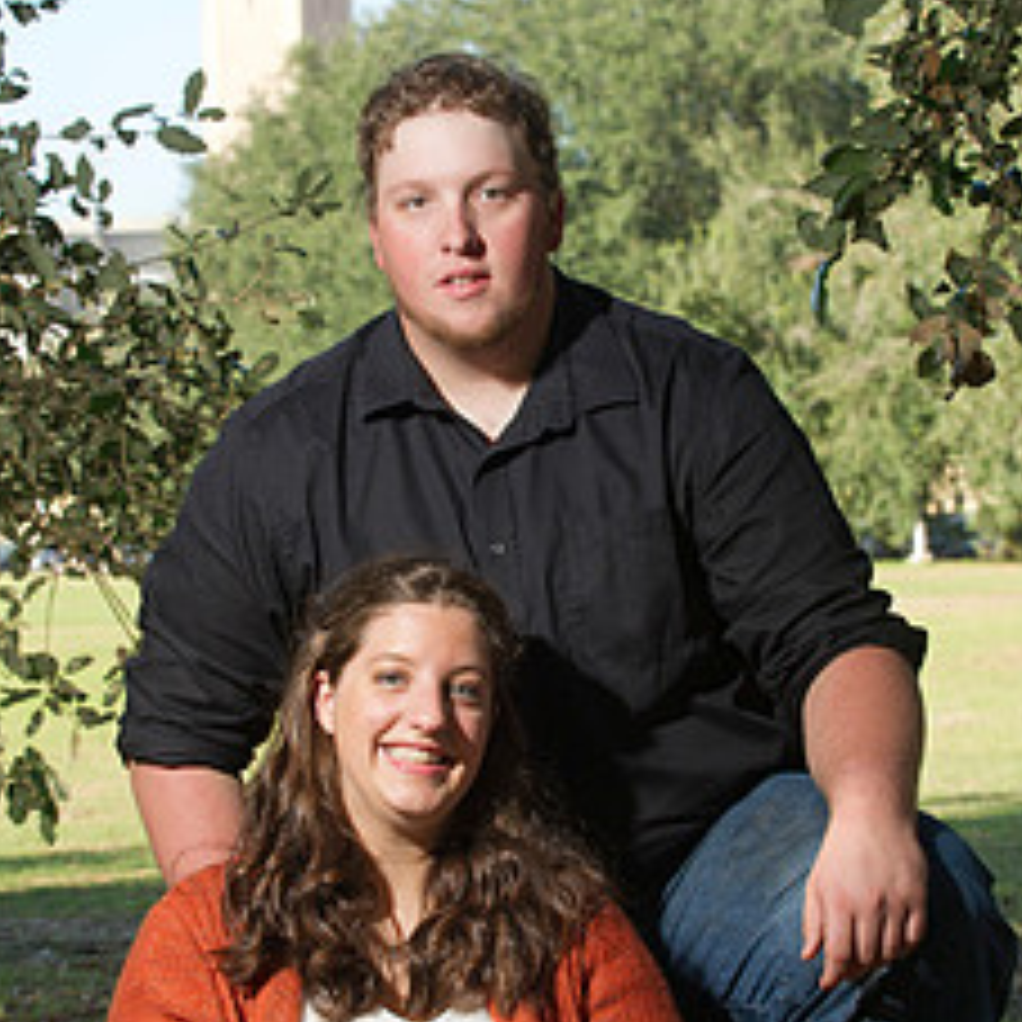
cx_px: 511
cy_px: 603
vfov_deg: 13.3
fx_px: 4376
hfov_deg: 13.3
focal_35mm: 131
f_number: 6.3
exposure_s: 1/200
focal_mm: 78
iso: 320
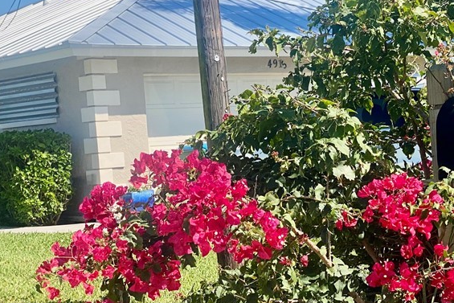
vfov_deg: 13.9
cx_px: 391
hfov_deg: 20.5
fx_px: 1236
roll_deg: +2.7
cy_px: 211
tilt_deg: -0.2
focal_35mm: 98
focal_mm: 6
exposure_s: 1/1497
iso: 20
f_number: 2
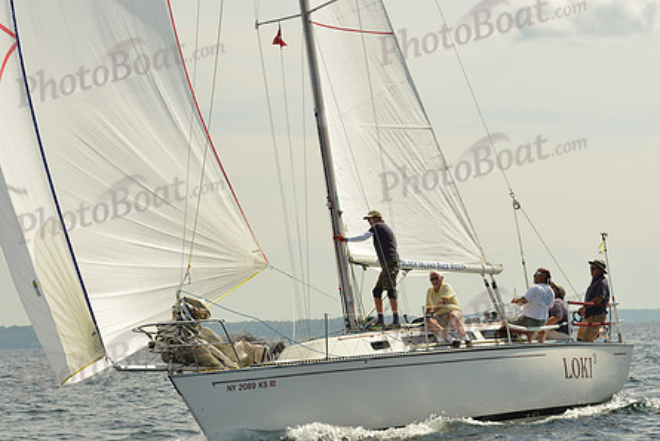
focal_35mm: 120
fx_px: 2201
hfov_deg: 17.1
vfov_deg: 11.4
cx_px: 303
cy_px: 262
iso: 320
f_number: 9
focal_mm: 92
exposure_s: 1/1250
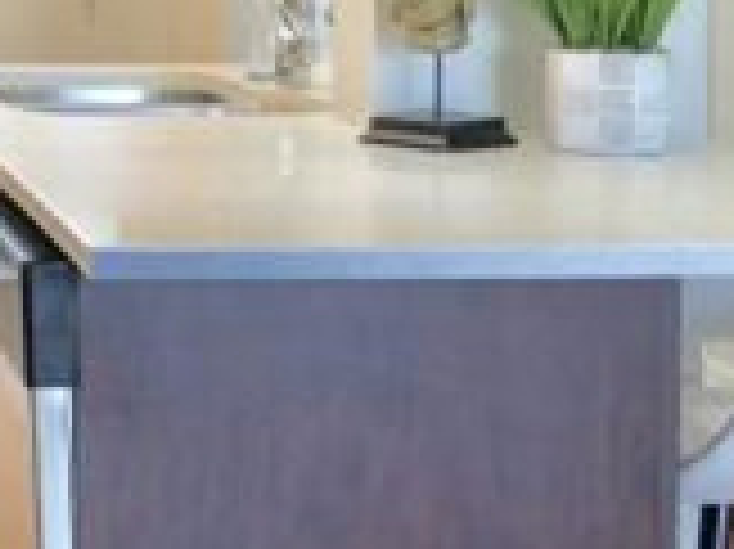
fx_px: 2331
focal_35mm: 110
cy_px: -4
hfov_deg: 16.8
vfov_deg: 13.3
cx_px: -230
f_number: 1.8
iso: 32
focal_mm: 4
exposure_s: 1/24
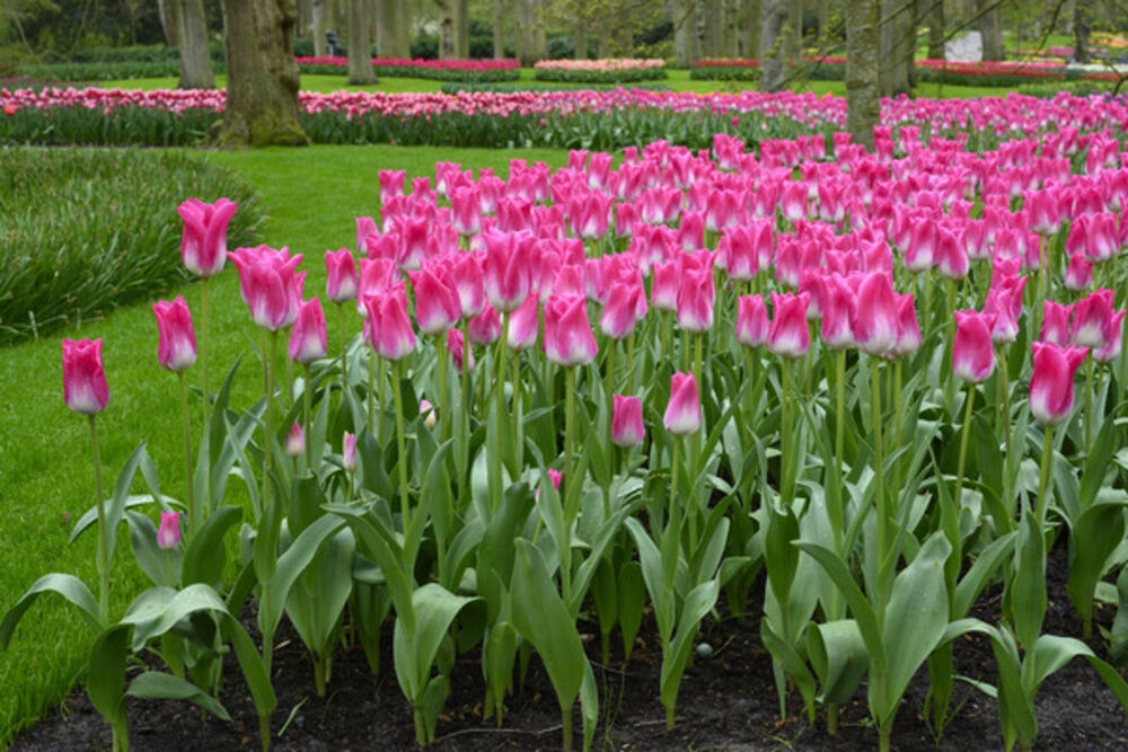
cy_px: 376
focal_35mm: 50
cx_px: 564
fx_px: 1567
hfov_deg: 39.6
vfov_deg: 27.0
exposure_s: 1/80
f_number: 11
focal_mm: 50
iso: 400
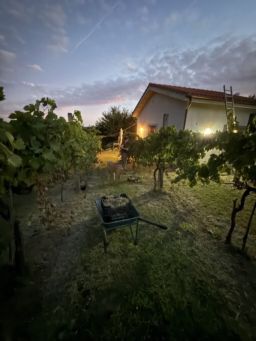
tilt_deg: -16.0
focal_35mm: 14
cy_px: 170
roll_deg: -2.3
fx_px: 138
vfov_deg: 102.1
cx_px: 128
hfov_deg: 85.7
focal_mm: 2.22
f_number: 2.2
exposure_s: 1/8
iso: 1600
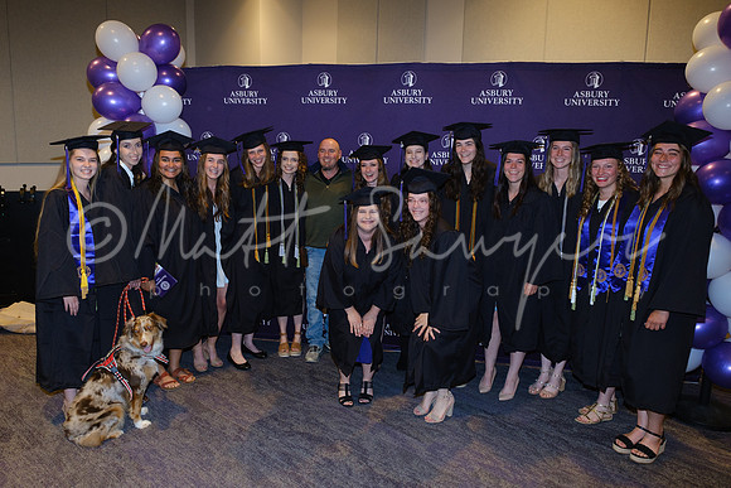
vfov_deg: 49.7
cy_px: 241
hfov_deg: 69.4
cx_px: 336
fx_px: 527
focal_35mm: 26
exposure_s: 1/60
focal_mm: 16
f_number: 5.6
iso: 1600
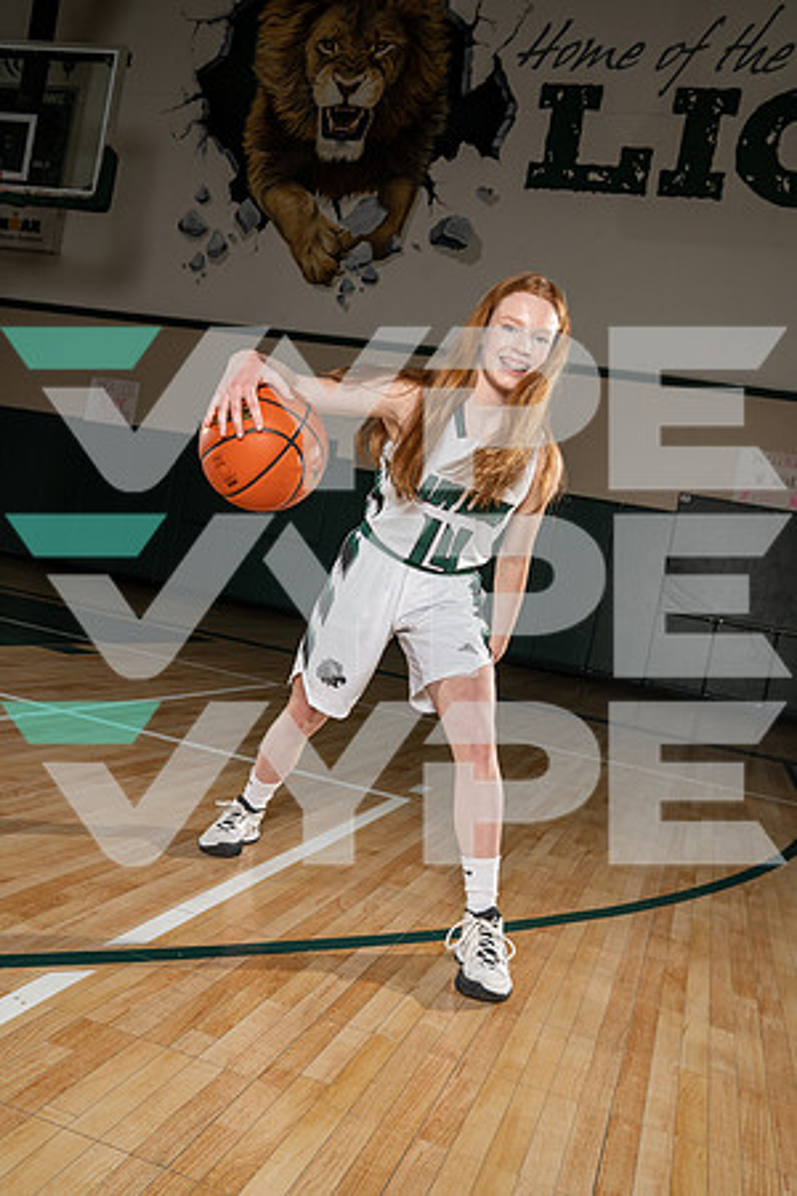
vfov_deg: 61.9
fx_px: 996
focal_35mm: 30
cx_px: 398
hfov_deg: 43.6
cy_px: 598
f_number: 7.1
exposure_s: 1/250
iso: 320
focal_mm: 30
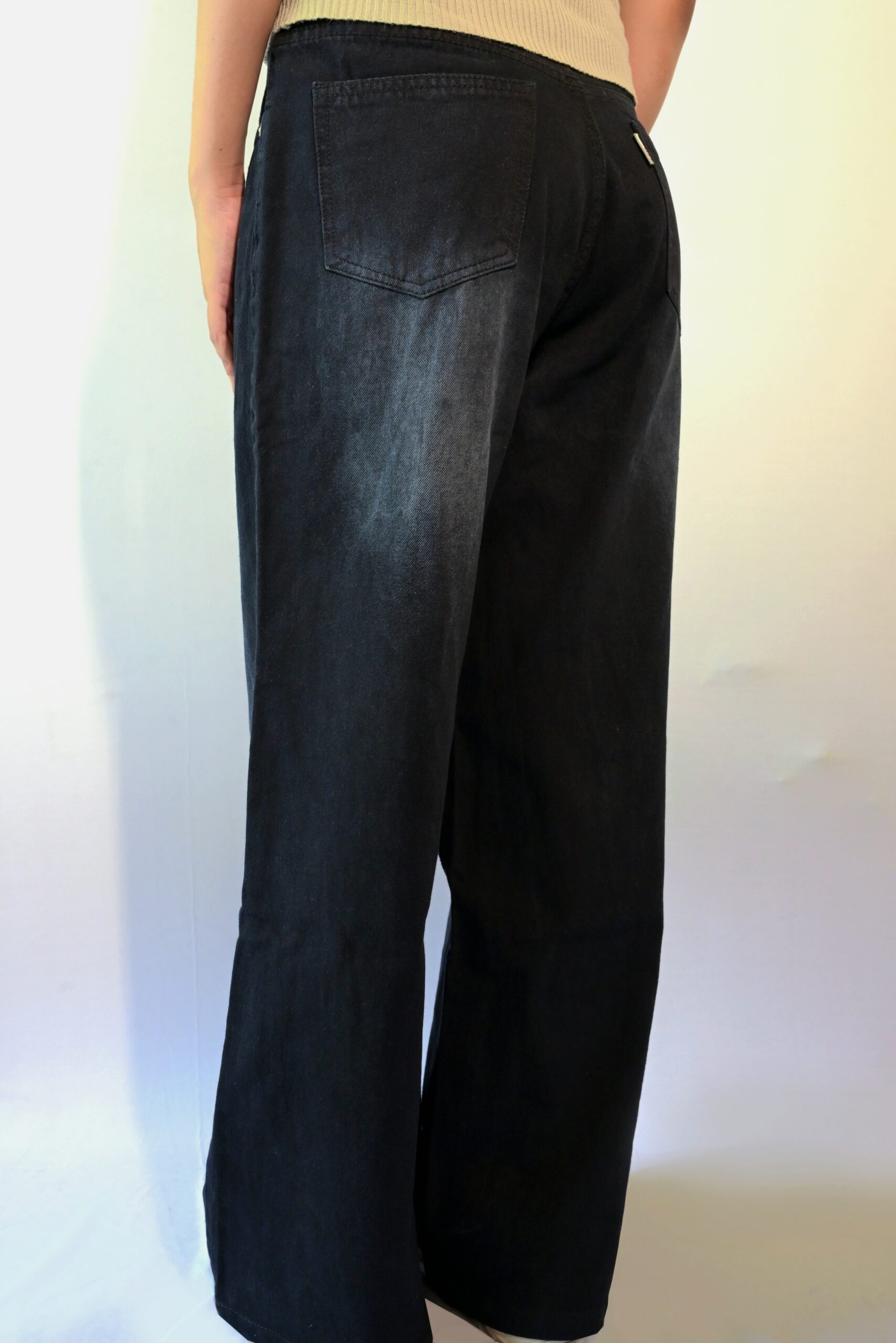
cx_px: 448
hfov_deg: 37.9
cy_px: 672
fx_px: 1306
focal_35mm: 35
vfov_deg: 54.4
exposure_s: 1/100
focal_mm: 35
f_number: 9
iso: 2000
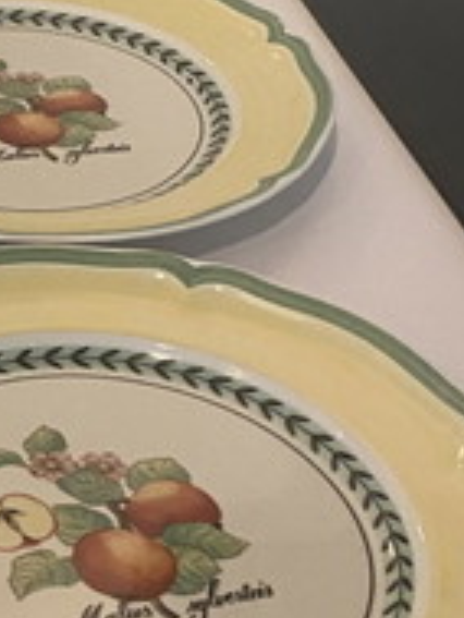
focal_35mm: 94
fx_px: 1678
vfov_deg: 20.8
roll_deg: +1.5
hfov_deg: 14.3
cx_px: -307
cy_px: 276
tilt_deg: -34.9
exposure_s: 1/60
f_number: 1.8
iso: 400
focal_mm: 4.25
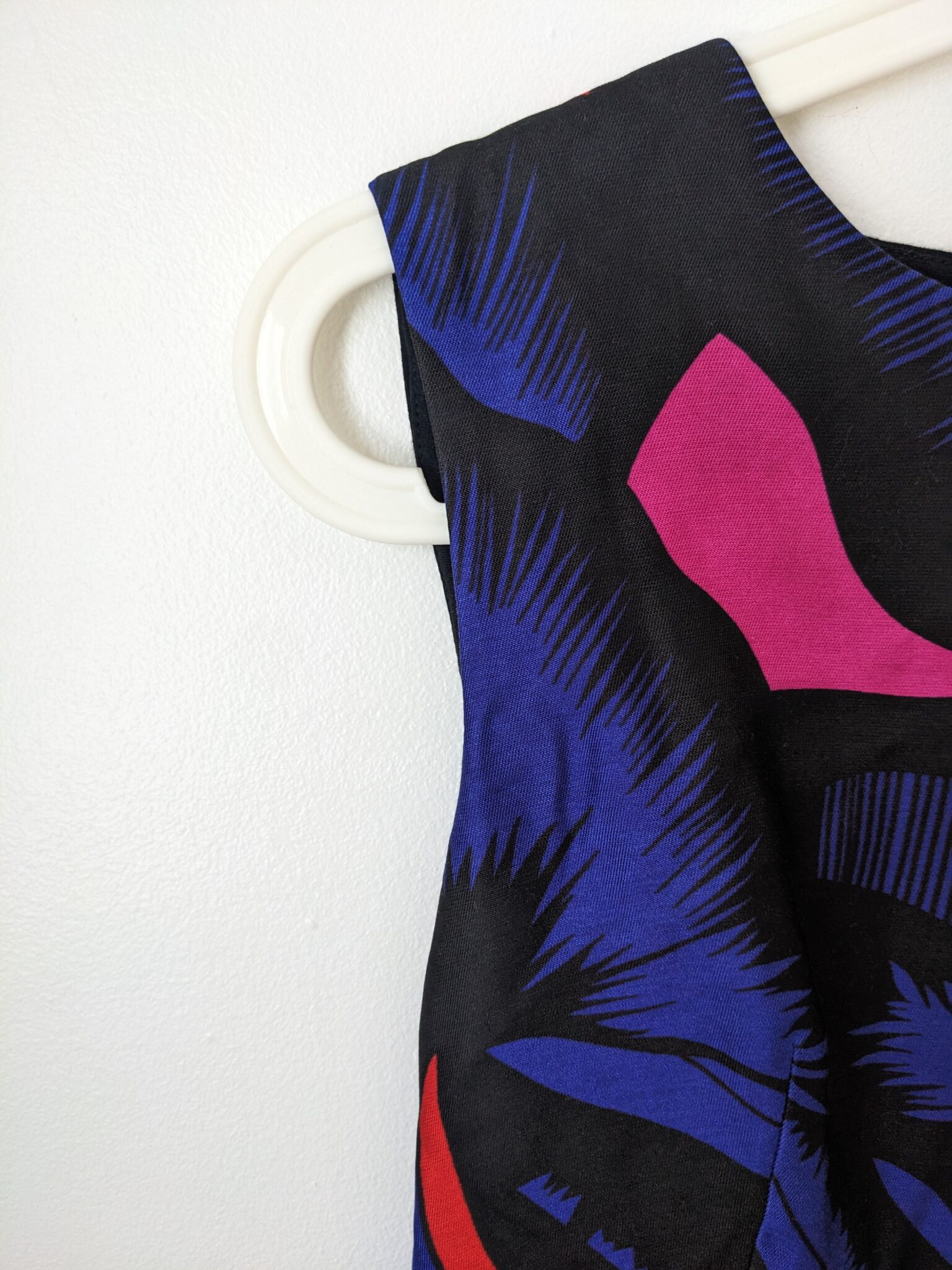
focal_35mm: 27
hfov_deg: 51.4
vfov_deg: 65.3
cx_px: 476
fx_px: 990
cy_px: 635
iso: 111
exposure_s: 1/120
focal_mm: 4.38
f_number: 1.73
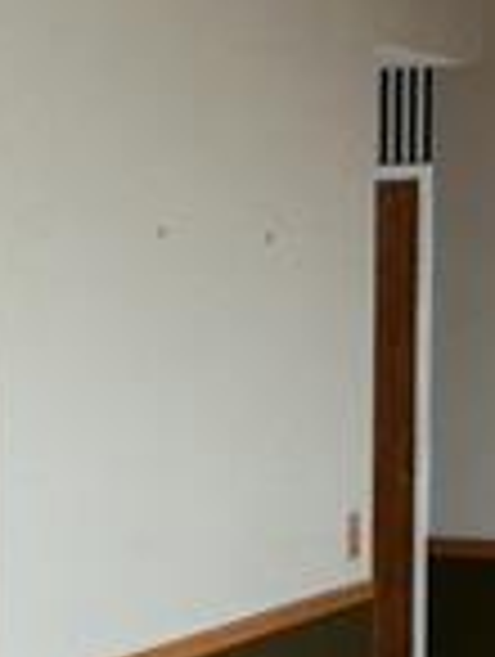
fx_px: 2414
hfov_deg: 11.7
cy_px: 670
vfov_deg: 15.2
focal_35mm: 127
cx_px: 194
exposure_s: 1/40
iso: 250
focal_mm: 3
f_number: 1.8
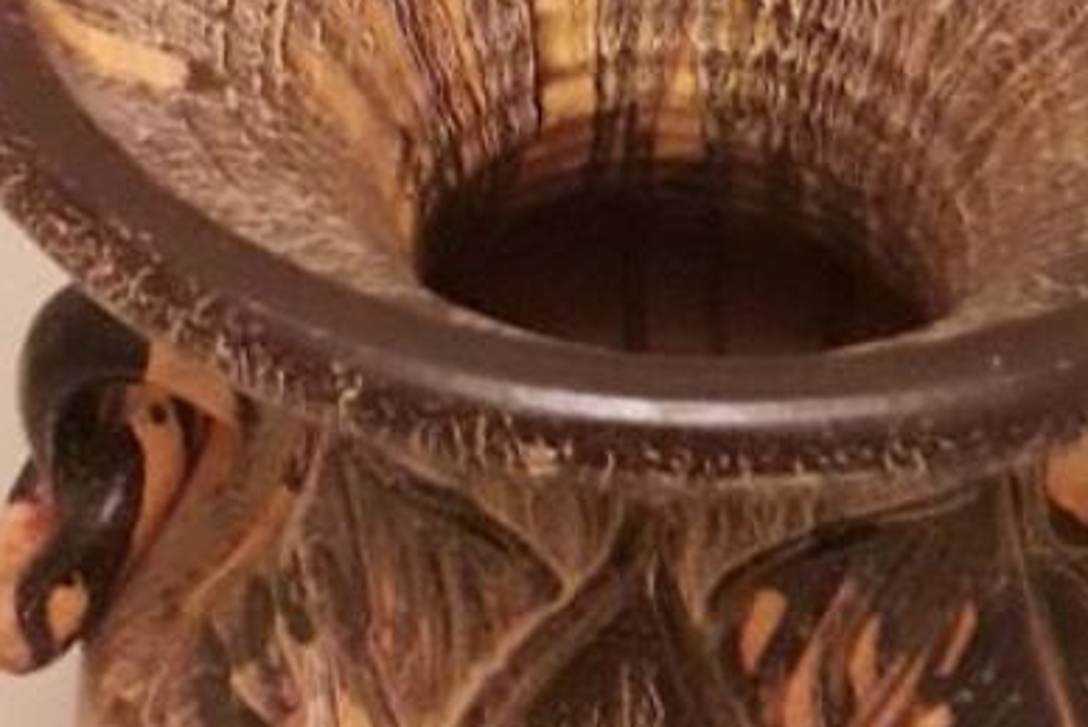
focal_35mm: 100
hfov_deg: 20.4
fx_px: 3023
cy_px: -32
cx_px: 631
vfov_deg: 13.5
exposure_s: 1/17
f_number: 1.9
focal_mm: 3.7
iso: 800
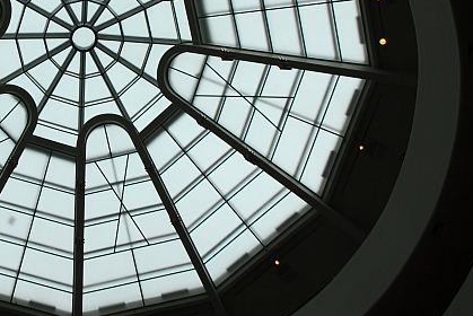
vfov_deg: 22.9
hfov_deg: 33.0
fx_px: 763
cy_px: 44
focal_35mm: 58
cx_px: 65
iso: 100
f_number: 7.1
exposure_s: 1/180
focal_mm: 18
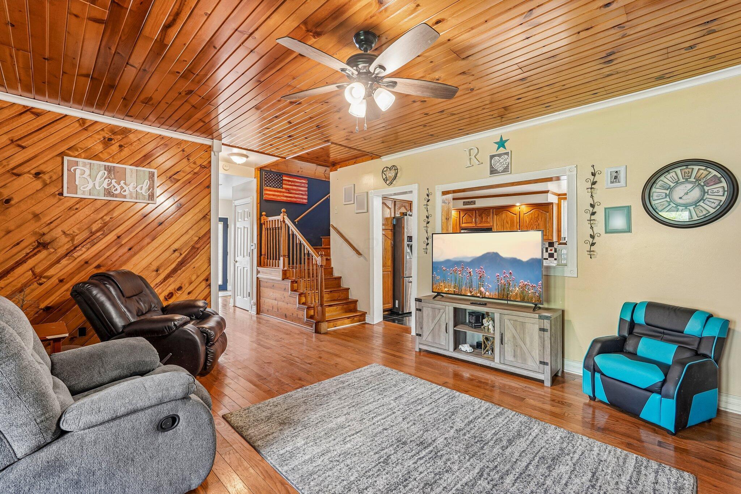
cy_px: 247
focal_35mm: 16
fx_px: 329
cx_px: 370
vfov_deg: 73.7
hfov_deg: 96.7
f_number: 8
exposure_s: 1/6
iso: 400
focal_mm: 16
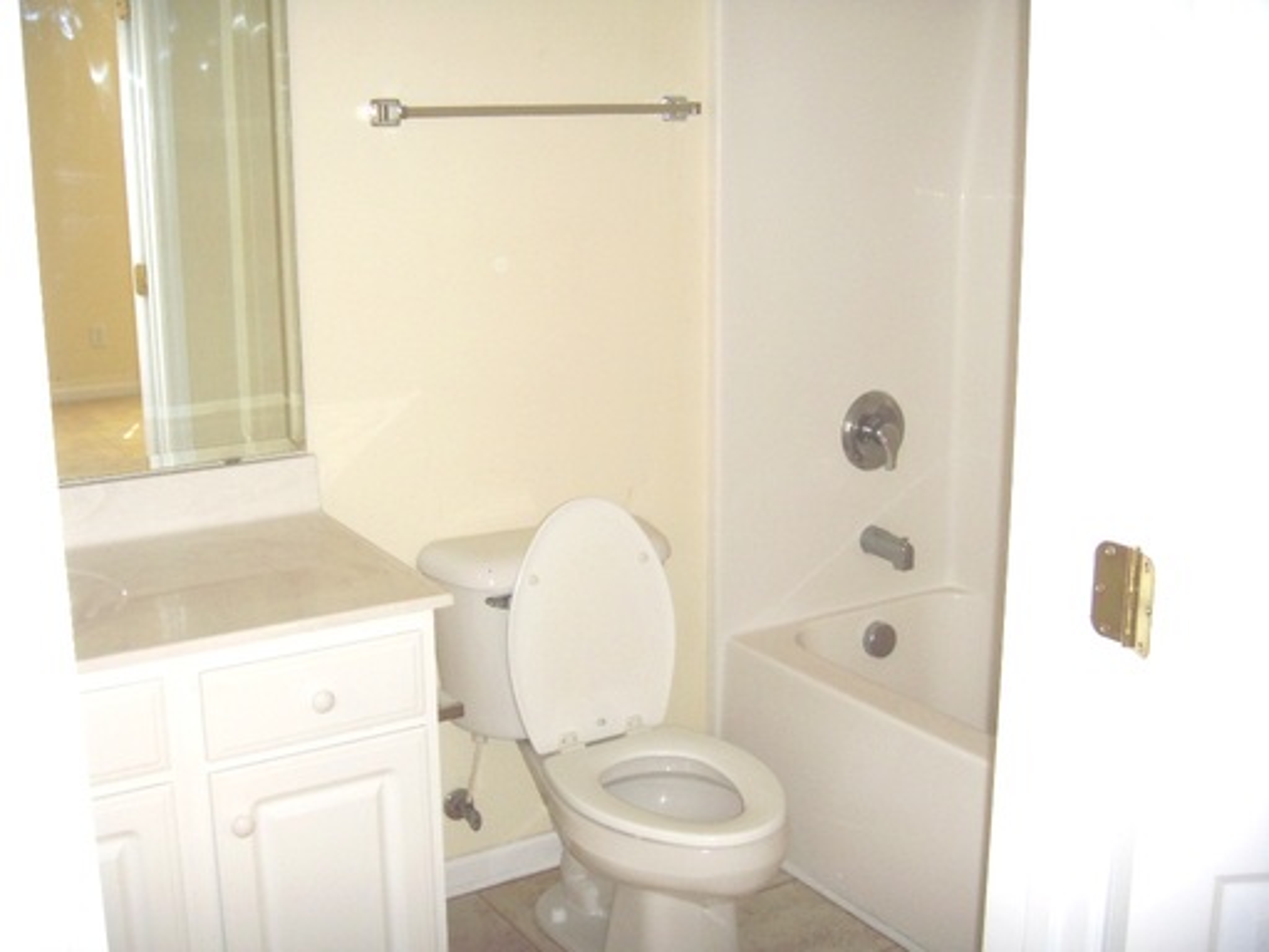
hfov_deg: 49.0
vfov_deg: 37.7
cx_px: 634
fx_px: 1393
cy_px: 476
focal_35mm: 38
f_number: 3.5
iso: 64
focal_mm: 6.4
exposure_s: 1/60.2
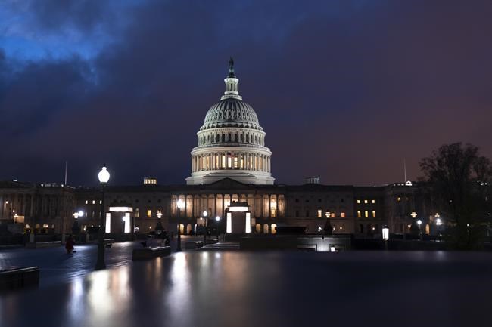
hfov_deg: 51.9
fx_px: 506
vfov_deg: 35.9
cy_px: 164
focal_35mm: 37
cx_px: 246
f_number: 2.8
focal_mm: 37
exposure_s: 1/80
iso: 2500
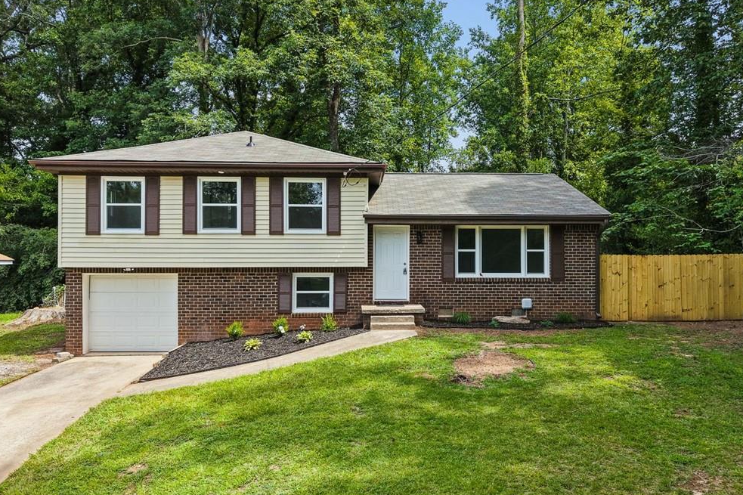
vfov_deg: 49.5
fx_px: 536
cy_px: 234
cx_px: 367
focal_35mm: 26
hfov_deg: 69.4
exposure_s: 1/2000
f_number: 1.8
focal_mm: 8.7
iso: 300
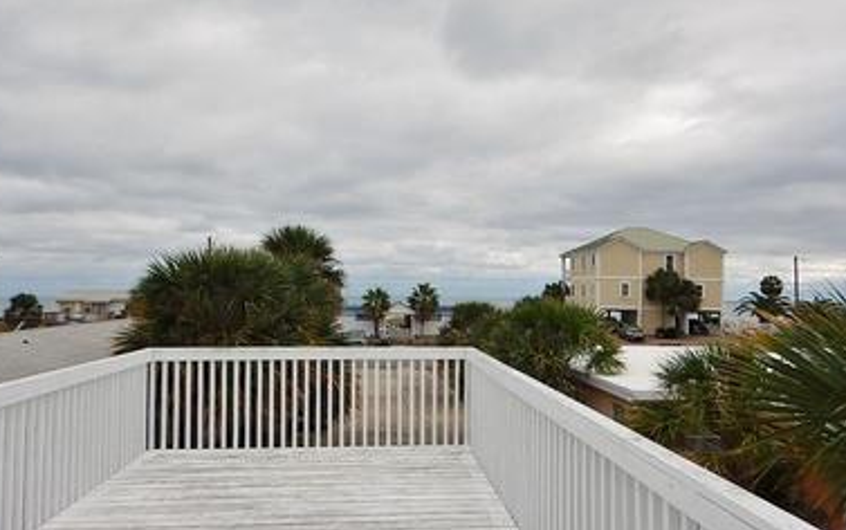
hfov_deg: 68.4
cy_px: 278
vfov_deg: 46.1
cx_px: 415
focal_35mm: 27
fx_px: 623
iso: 125
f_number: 4.1
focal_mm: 4.3
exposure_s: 1/800
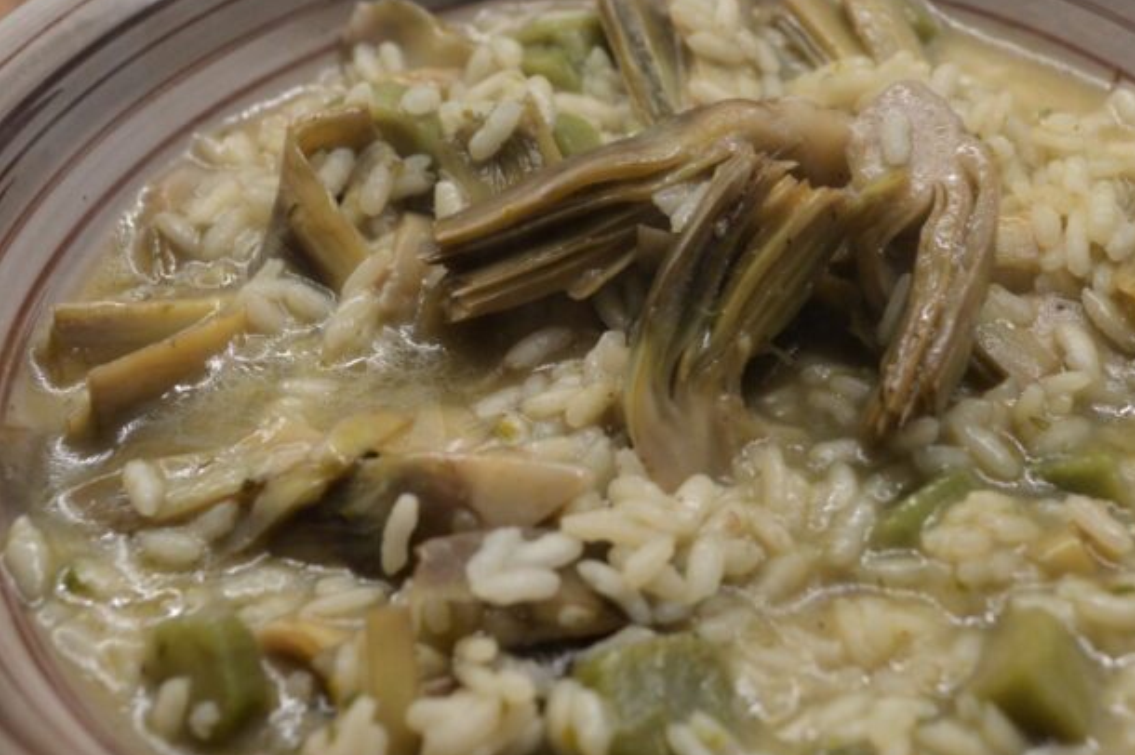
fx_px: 2143
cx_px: 711
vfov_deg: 20.0
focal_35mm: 68
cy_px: 391
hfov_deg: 29.6
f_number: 5
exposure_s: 1/60
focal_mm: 36
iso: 1100
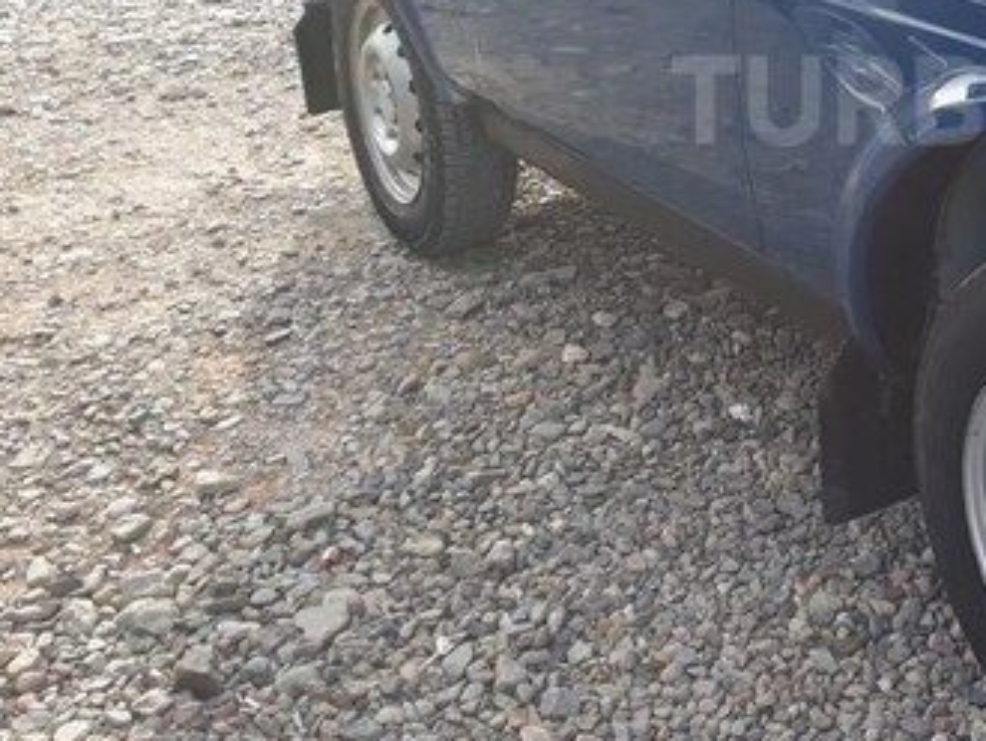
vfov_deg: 26.3
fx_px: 1539
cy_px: 100
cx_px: 977
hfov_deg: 32.7
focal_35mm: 54
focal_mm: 3.6
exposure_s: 1/368
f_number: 1.9
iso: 40
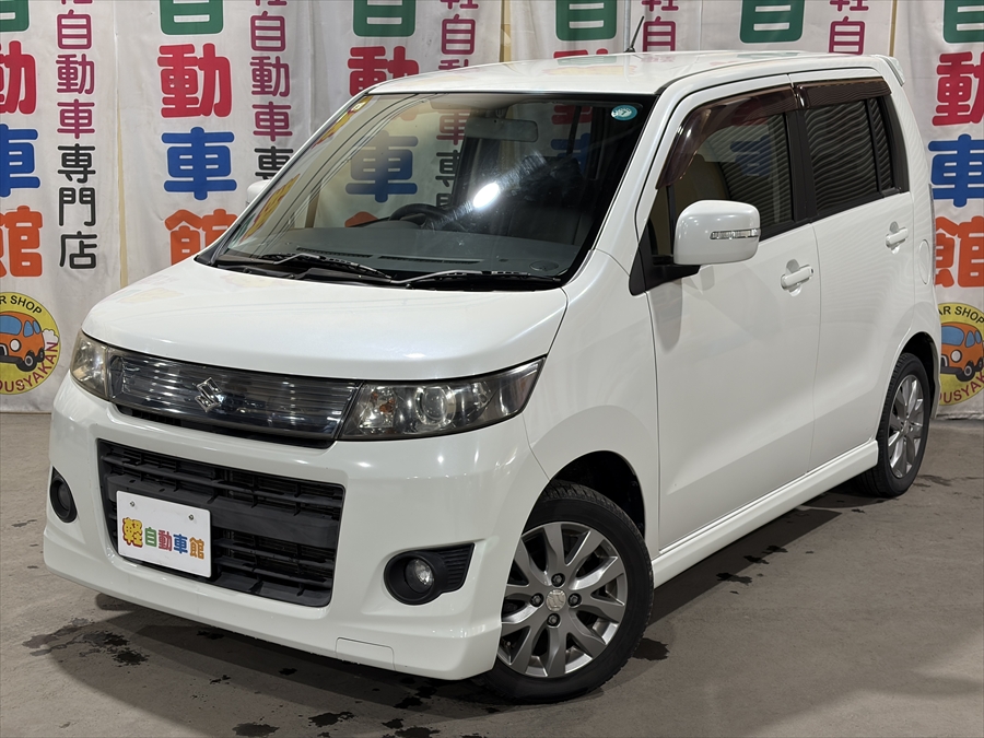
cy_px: 369
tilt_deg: -10.2
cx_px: 492
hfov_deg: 36.8
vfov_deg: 28.0
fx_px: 1478
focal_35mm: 52
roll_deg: +0.1
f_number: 1.6
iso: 50
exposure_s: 1/50
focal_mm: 5.96
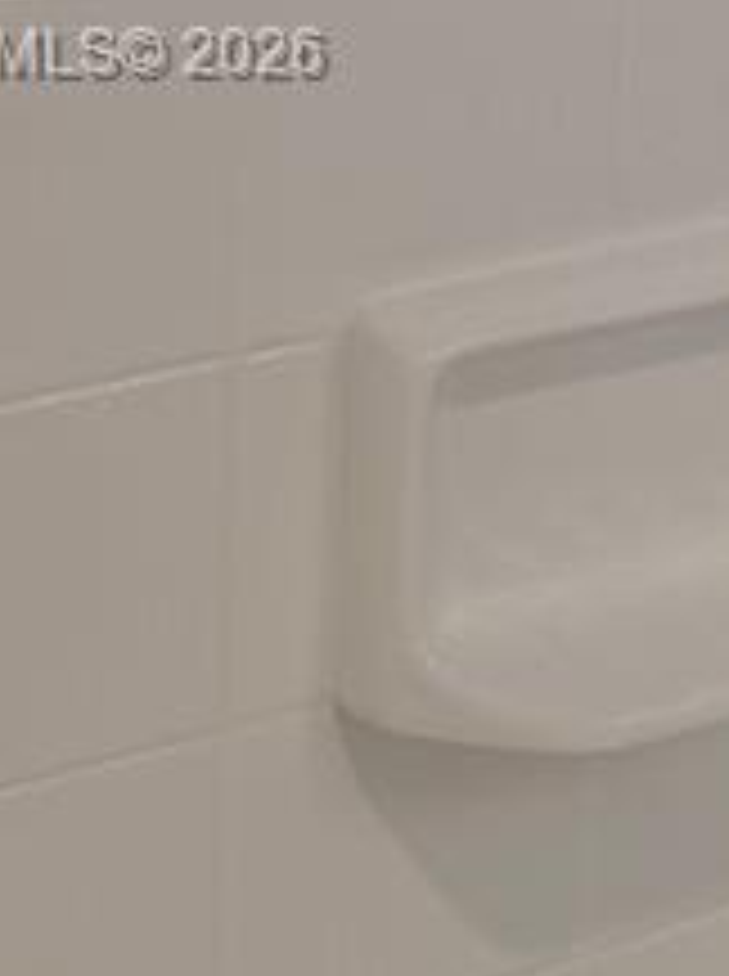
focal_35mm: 133
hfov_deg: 10.2
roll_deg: -7.1
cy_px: 58
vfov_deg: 14.7
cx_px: 1516
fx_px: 3746
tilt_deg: -18.1
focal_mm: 6.76
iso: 64
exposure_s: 1/184
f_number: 1.78
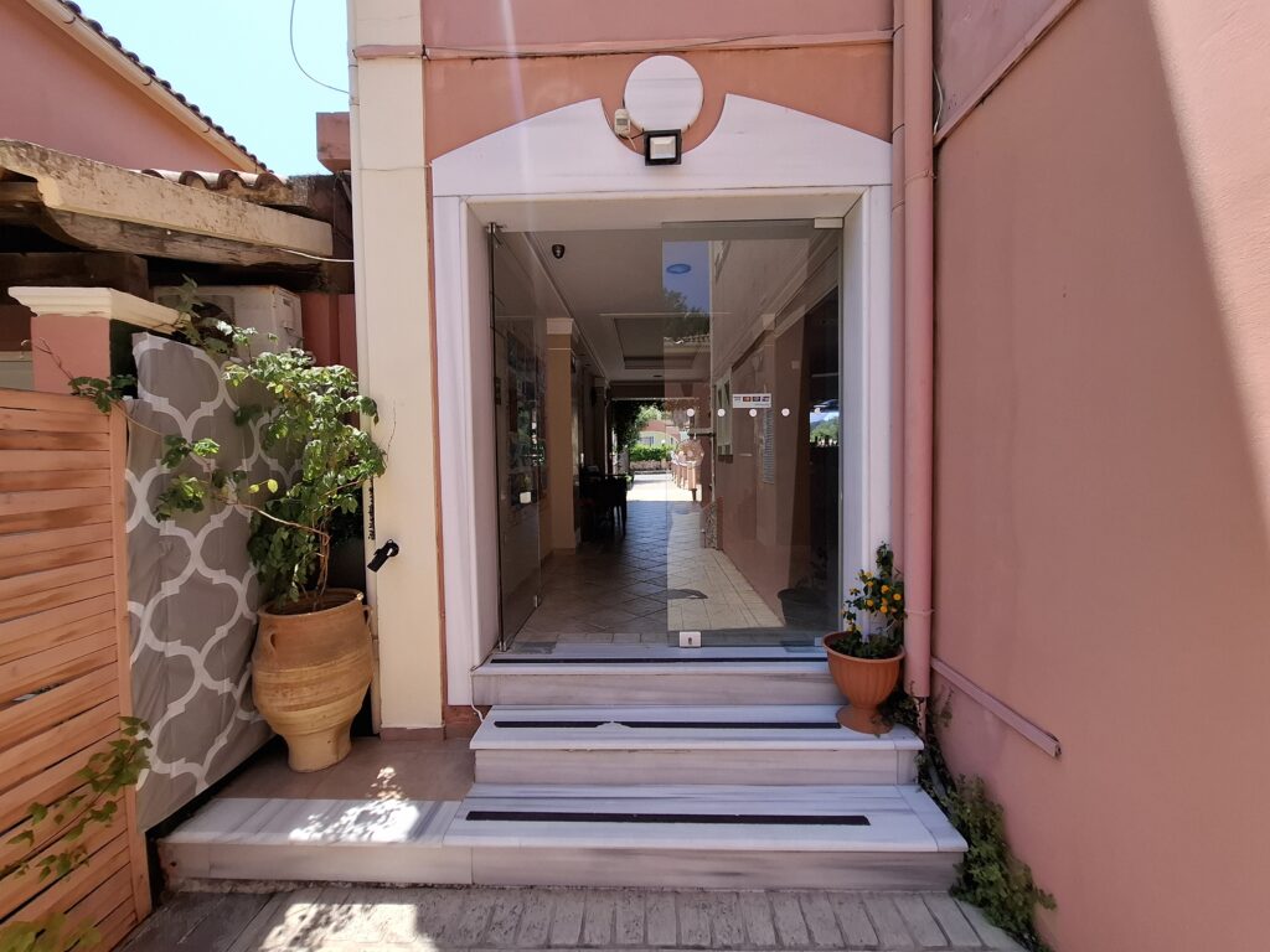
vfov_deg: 89.9
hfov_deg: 106.2
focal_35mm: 13
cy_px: 476
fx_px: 477
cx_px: 635
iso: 40
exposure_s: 1/575
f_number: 2.2
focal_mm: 1.74
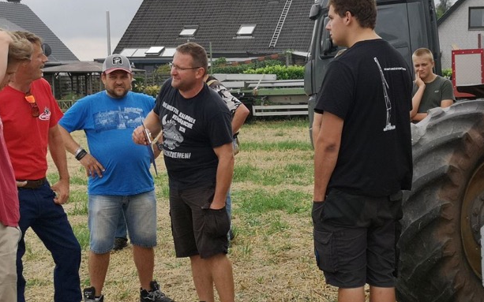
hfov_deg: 31.5
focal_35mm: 65
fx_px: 857
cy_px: 172
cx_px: 275
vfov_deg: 20.0
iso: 50
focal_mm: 5.58
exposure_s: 1/1464
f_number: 1.8
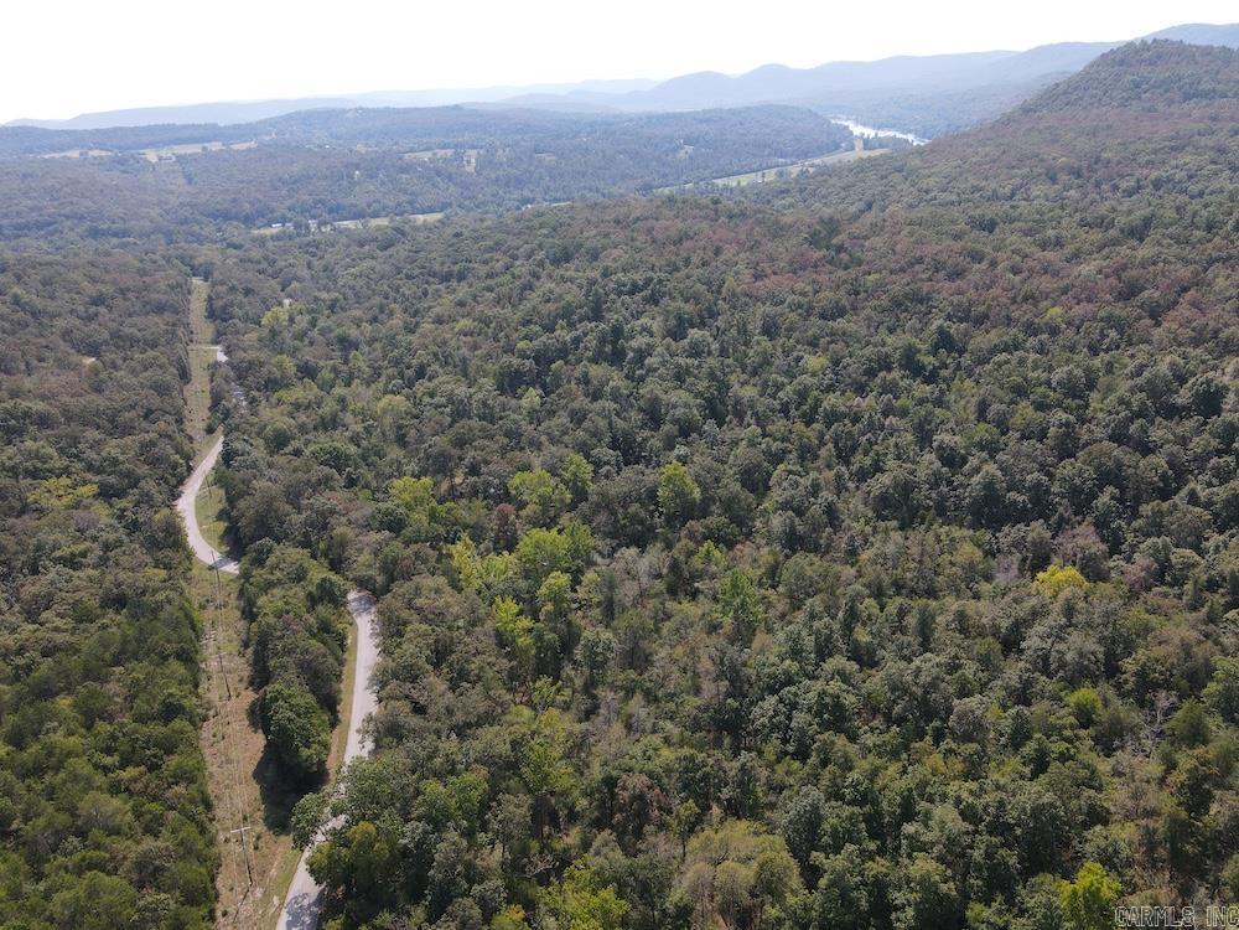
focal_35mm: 24
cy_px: 465
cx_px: 620
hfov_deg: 71.6
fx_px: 859
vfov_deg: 56.8
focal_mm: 4.5
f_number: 2.8
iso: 110
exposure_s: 1/25
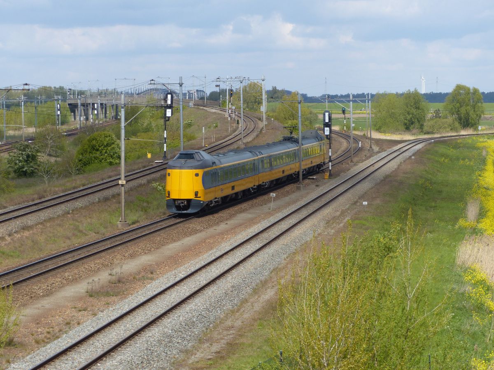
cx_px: 247
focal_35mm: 126
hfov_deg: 15.6
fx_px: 1798
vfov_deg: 11.8
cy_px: 185
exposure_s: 1/800
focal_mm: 22.6
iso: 100
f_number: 4
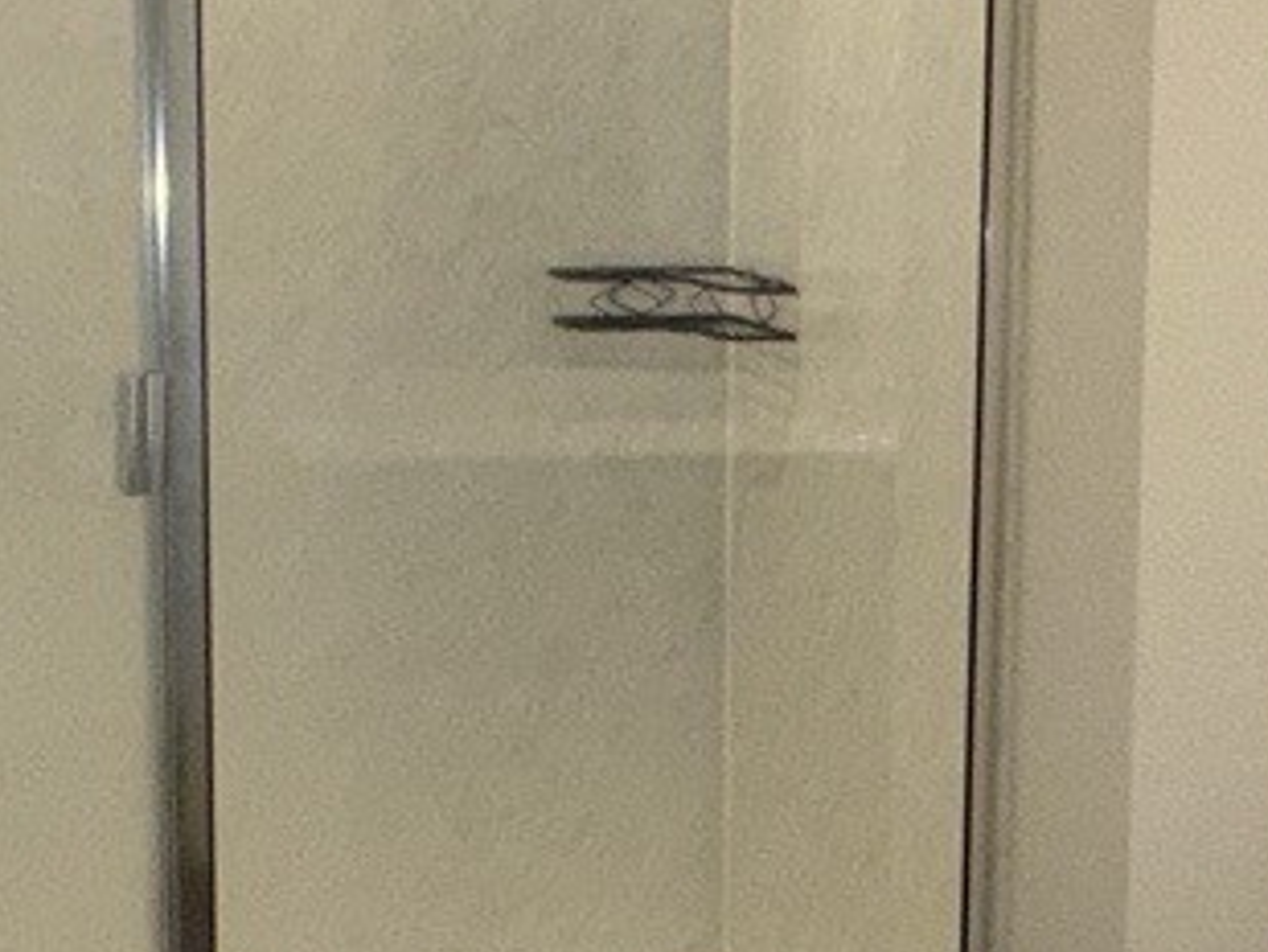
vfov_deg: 25.2
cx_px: 1461
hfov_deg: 29.3
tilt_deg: -5.4
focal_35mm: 58
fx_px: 2125
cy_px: 480
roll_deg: -3.4
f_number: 2.2
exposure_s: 1/120
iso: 125
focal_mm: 2.22
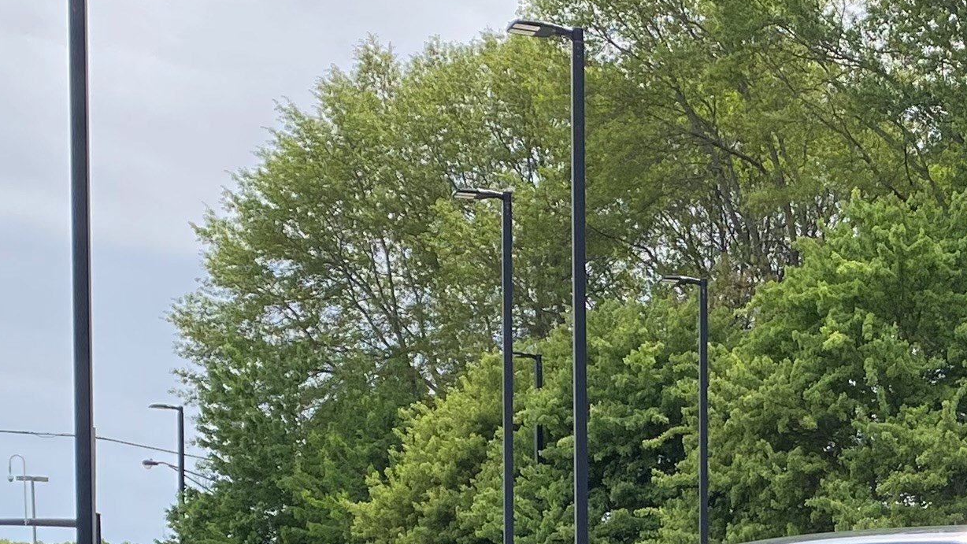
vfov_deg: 12.2
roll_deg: -0.9
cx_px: 902
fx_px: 2385
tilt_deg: -4.1
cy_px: 877
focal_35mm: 93
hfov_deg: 22.3
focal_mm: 4.25
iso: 32
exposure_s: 1/1330
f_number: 1.8
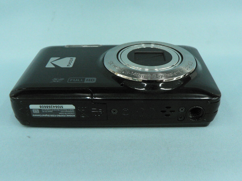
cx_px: 121
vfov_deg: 39.7
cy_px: 90
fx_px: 252
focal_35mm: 36
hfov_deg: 51.4
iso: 400
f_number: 4.5
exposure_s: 1/80
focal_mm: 6
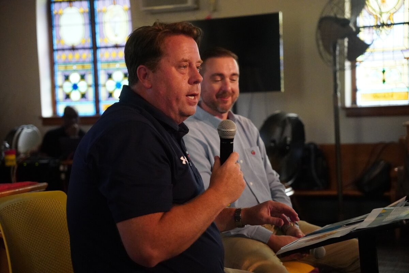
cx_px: 204
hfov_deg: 27.0
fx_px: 852
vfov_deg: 18.2
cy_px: 136
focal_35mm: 75
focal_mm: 50
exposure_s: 1/800
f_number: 2.8
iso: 8000
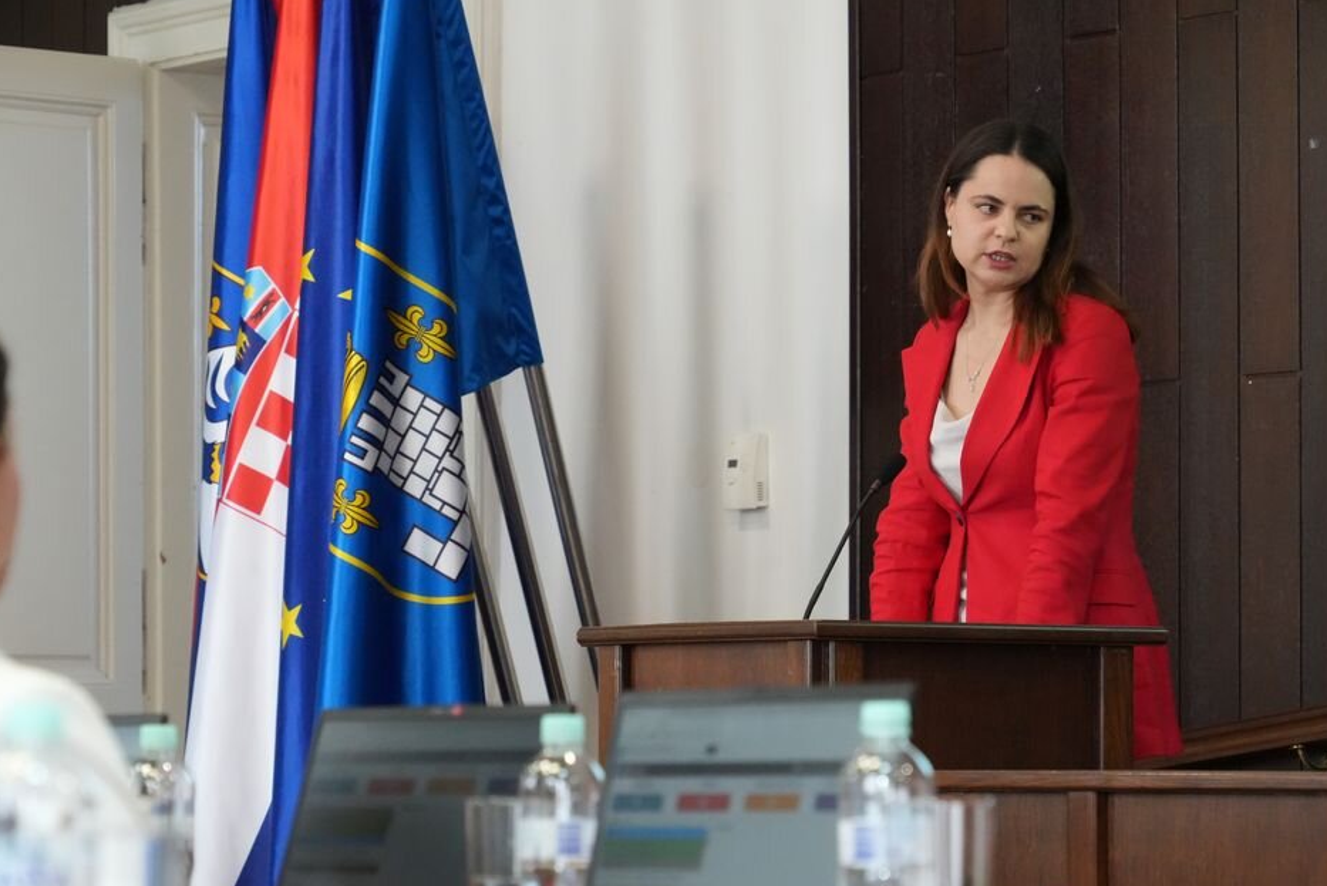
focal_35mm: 147
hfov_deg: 14.0
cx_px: 720
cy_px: 450
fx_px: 5421
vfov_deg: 9.3
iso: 10000
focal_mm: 134
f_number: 8
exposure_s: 1/160
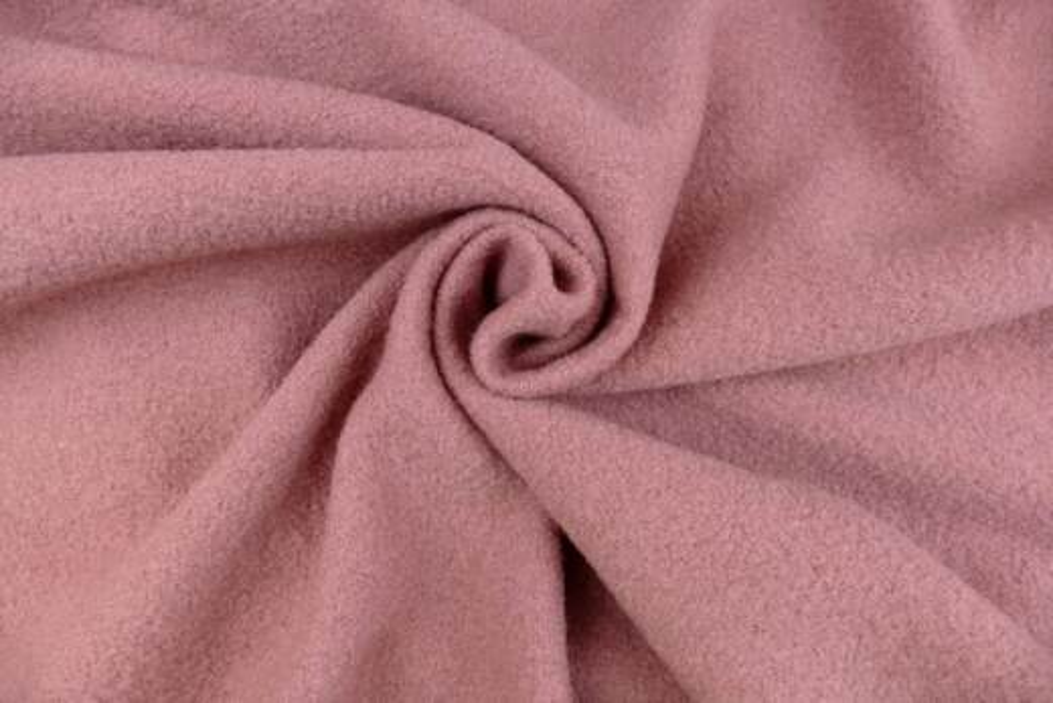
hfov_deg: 71.5
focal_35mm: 25
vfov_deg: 51.3
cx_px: 526
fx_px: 731
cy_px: 352
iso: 500
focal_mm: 9.12
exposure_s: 1/60
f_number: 5.6
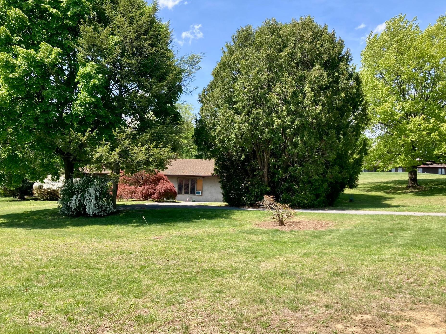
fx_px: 399
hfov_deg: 58.3
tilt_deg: +5.3
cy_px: 181
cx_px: 204
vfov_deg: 45.4
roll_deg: -2.5
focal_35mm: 31
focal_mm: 3.99
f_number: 1.8
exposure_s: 1/810
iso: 20
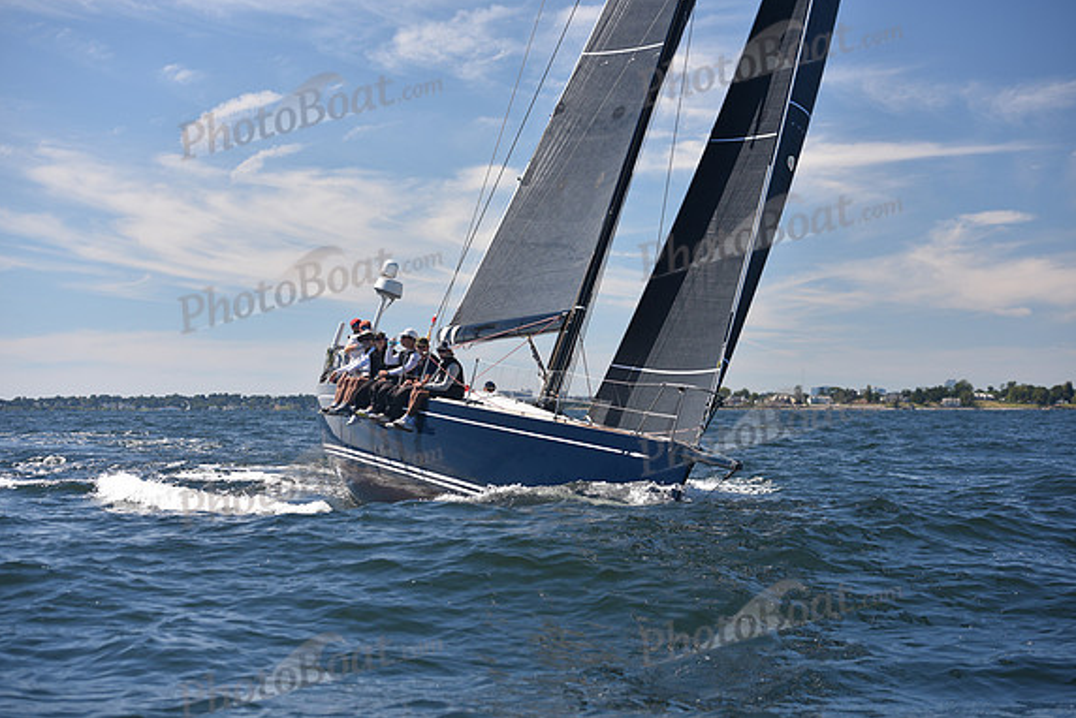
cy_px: 356
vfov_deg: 19.2
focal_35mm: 71
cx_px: 542
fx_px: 2123
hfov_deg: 28.4
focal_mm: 70
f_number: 4.5
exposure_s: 1/800
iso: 200
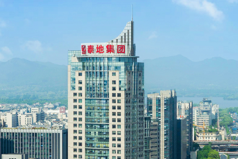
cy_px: 96
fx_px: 813
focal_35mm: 123
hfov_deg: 16.3
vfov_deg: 11.1
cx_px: 231
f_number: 11
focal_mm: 50
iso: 100
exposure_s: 1/250
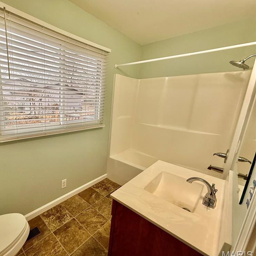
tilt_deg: -11.6
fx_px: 142
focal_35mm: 17
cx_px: 80
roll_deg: -1.3
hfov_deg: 80.5
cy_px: 130
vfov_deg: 84.0
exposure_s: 1/120
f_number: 2.2
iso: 125
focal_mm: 2.22
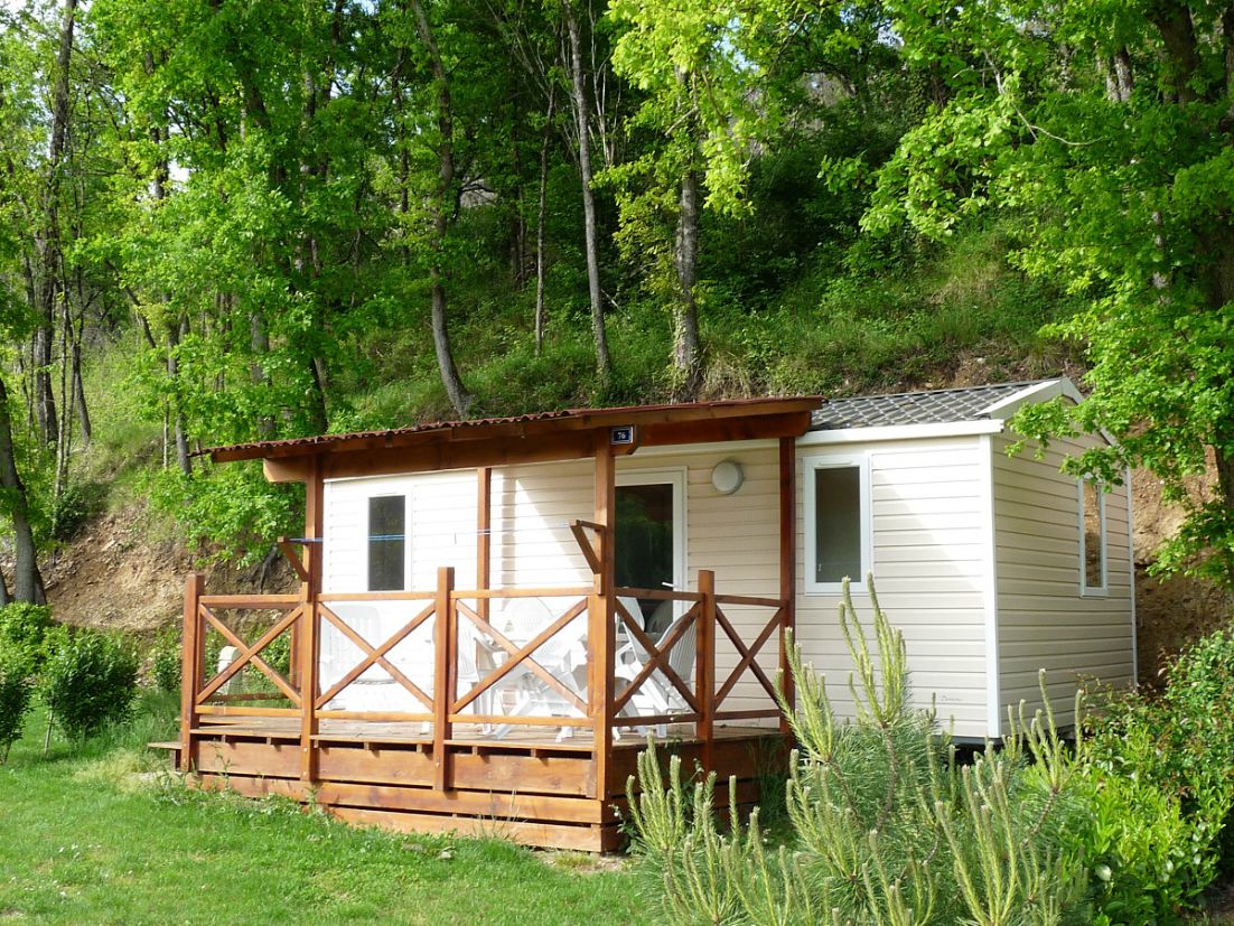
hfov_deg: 44.8
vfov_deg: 34.4
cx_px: 617
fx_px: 1498
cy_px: 463
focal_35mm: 42
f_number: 4
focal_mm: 5.4
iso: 100
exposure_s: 1/160
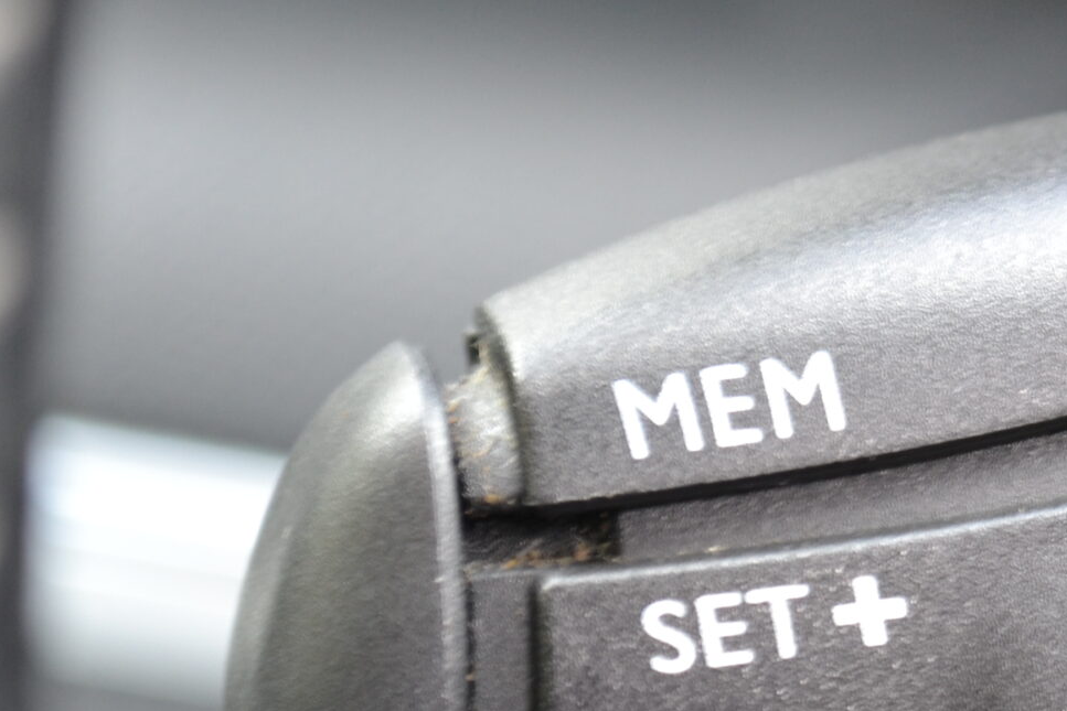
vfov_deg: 6.3
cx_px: 1355
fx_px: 6471
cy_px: 553
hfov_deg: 9.3
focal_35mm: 218
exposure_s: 1/20
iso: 400
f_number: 5.6
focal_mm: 55
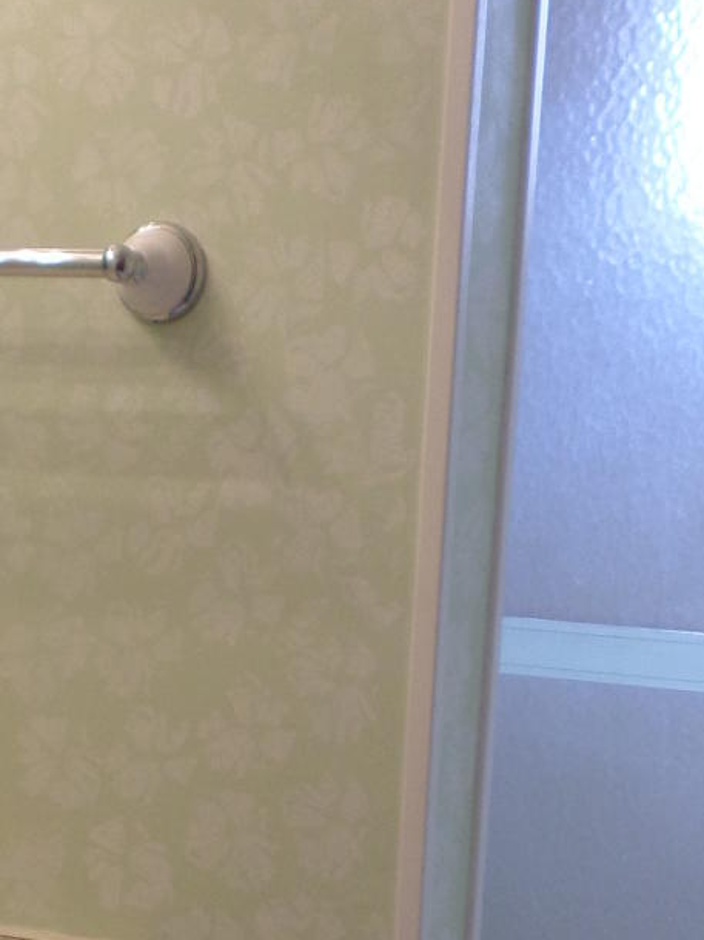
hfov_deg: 17.9
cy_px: 806
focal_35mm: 82
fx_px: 2225
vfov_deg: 23.4
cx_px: 194
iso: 100
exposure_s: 1/30
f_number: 2.5
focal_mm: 4.5
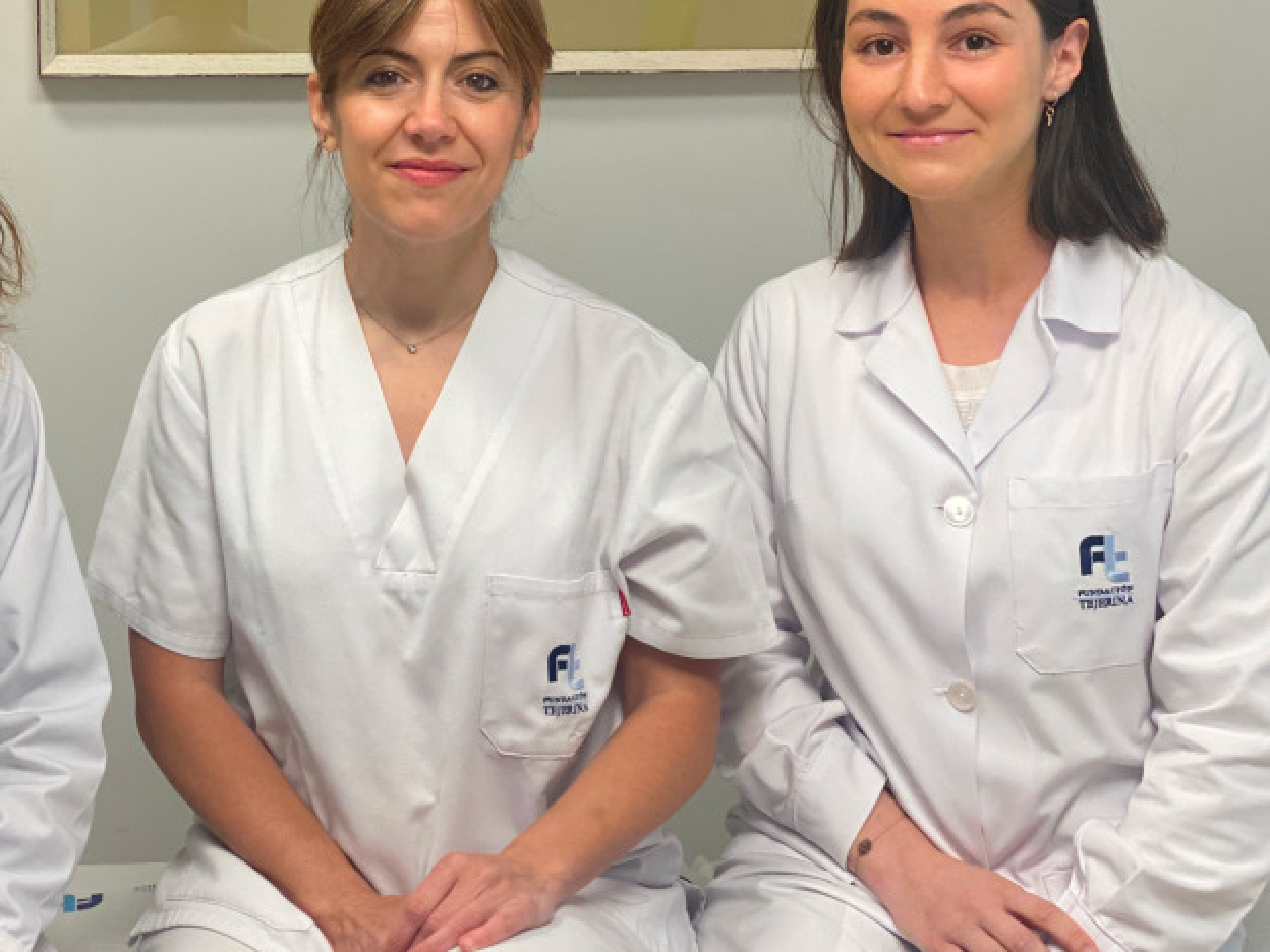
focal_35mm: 75
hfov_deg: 25.8
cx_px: 362
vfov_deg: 19.6
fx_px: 2752
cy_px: 390
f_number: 2
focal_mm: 6
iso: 125
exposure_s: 1/122
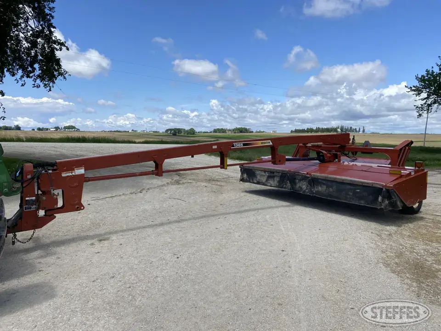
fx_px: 331
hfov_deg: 67.3
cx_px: 220
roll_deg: +0.7
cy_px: 166
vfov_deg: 53.1
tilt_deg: -4.8
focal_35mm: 26
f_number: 1.8
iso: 32
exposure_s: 1/3846
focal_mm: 4.25
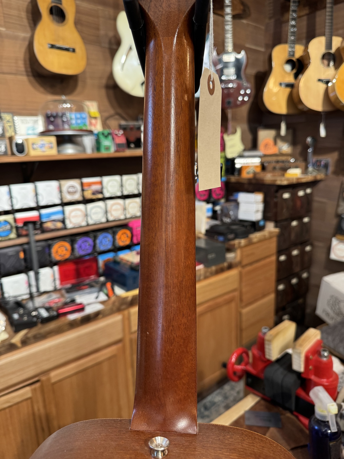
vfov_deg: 71.6
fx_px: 318
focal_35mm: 24
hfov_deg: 56.8
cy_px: 230
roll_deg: +2.5
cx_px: 172
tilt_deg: -12.7
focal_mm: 6.76
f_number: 1.78
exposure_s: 1/60
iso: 250
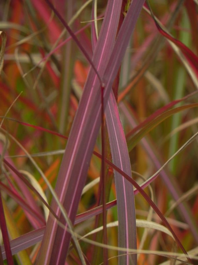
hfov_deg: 2.5
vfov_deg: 3.3
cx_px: 99
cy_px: 132
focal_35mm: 605
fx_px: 4614
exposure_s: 1/80
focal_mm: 107.6
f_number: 5
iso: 160
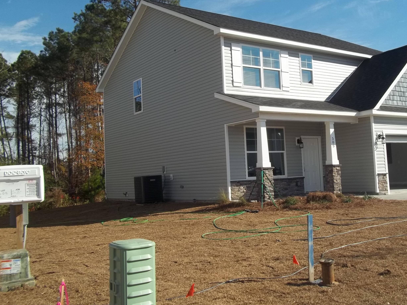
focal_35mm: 39
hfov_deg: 47.6
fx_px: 459
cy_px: 140
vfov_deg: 36.8
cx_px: 246
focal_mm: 5.7
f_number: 8.8
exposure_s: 1/160
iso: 64
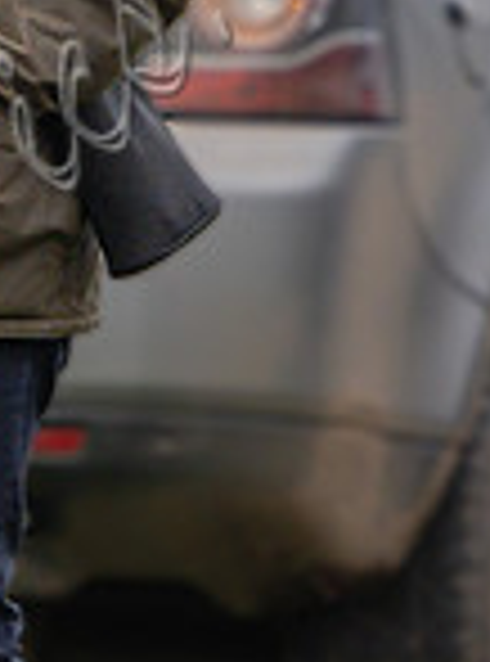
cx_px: -422
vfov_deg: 0.9
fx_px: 43139
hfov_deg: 0.7
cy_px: 709
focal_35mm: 2269
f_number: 2.8
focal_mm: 185
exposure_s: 1/640
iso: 640
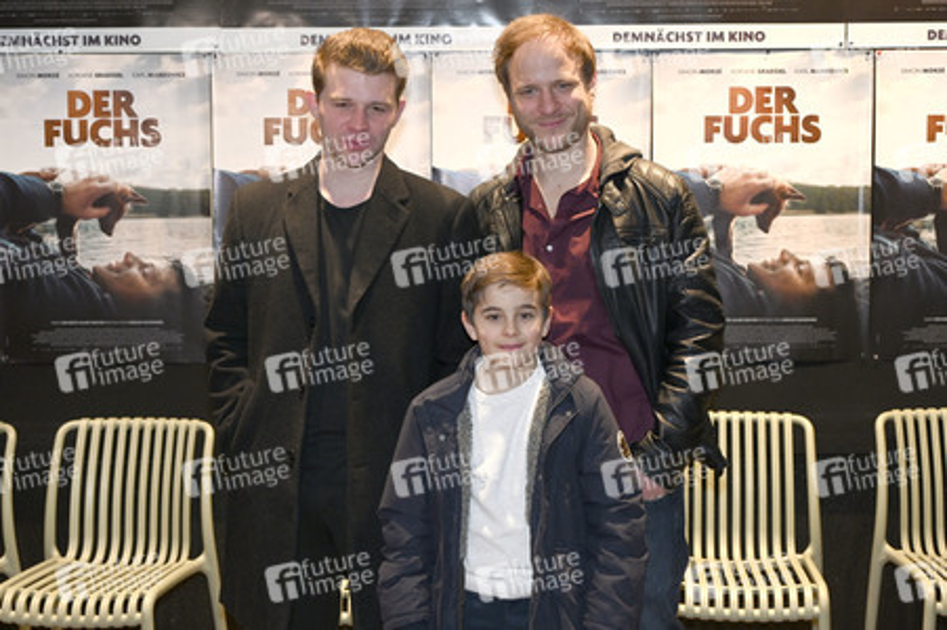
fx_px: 1262
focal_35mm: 48
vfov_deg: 28.0
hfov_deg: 41.1
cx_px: 474
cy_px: 315
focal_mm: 48
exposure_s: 1/125
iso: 1250
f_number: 5.3
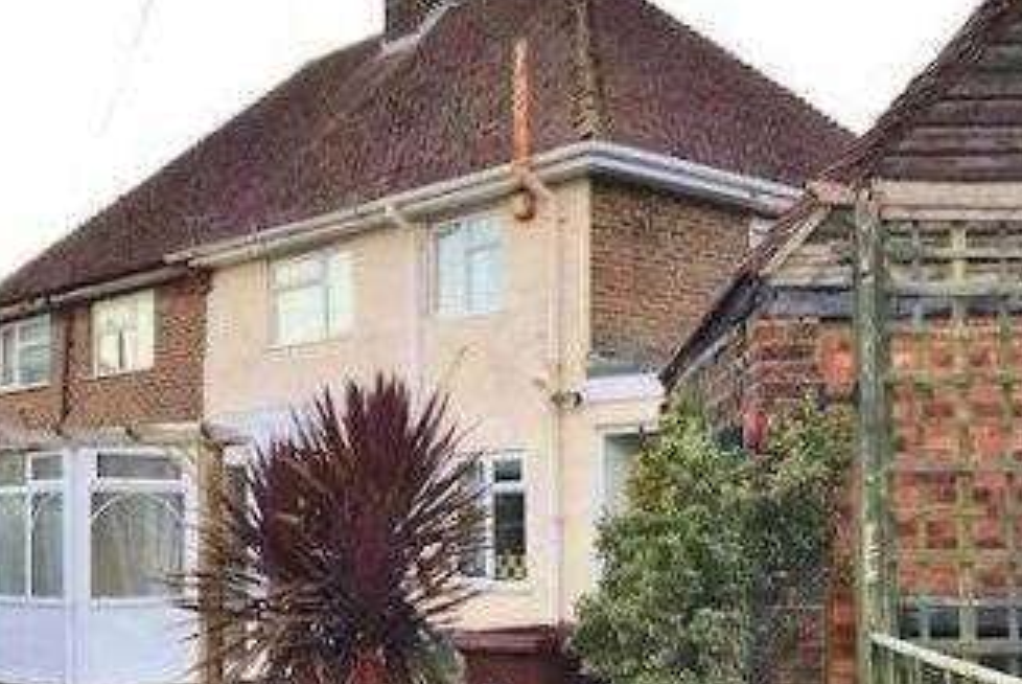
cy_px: 497
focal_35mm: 52
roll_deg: +0.5
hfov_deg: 38.2
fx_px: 1478
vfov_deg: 25.8
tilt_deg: +2.3
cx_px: 500
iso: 32
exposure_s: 1/100
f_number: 1.8
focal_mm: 3.99
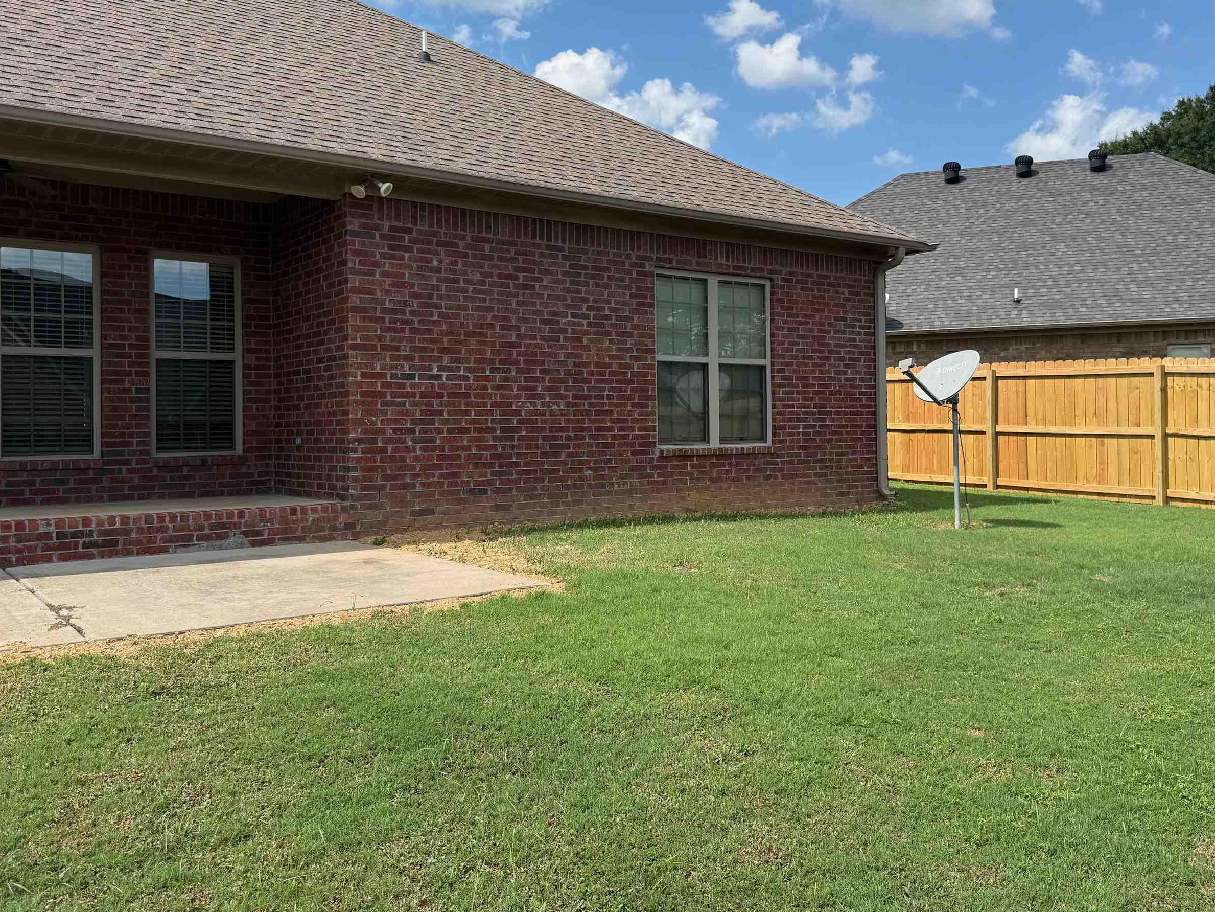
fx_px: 1088
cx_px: 682
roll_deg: +0.6
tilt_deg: +1.3
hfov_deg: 58.2
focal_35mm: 31
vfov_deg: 45.4
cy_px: 411
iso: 80
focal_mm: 6.76
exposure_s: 1/3145
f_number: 1.78
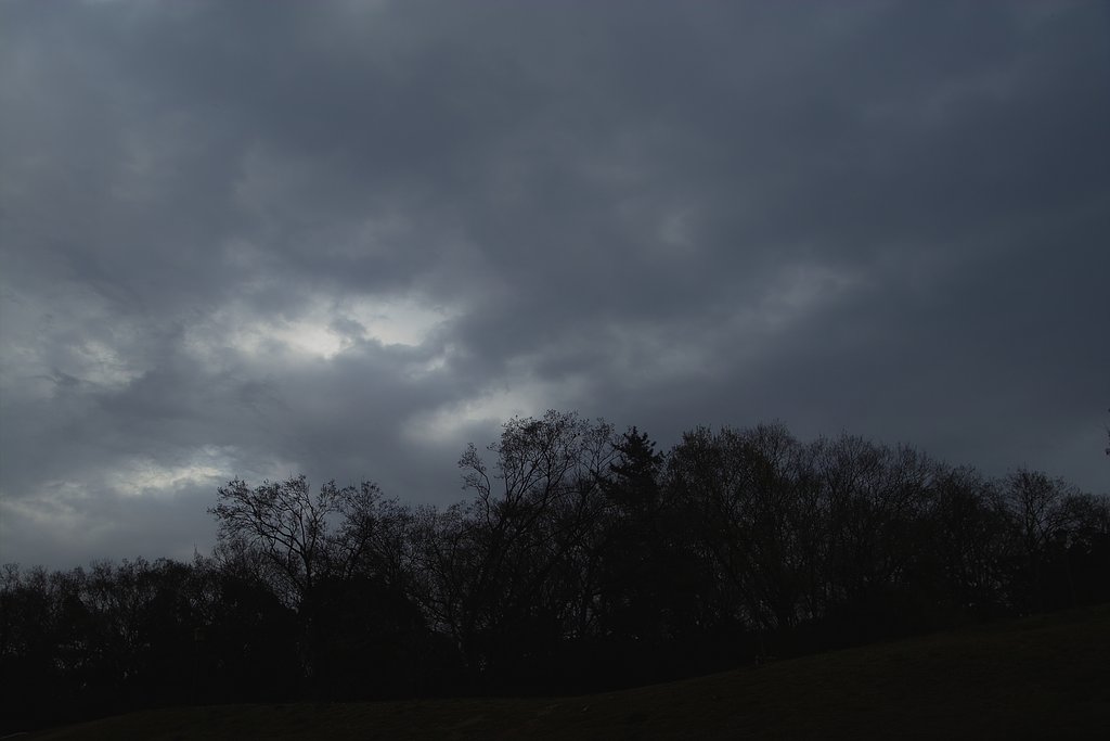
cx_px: 555
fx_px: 1048
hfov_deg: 55.8
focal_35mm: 34
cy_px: 370
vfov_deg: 38.9
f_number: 8
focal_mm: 20
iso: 100
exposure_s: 1/90
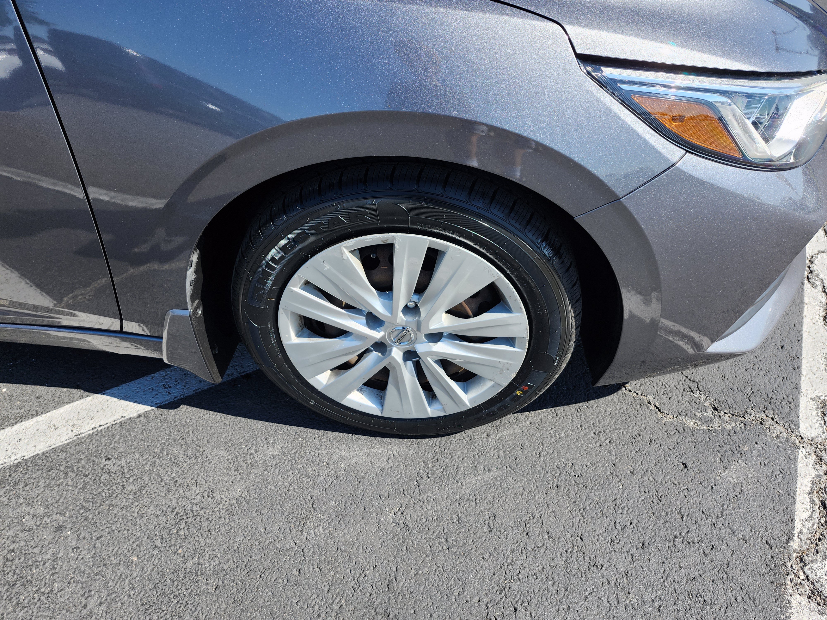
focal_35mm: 23
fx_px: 549
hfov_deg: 73.9
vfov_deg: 58.9
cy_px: 310
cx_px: 414
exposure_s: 1/715
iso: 25
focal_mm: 5.54
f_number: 1.8
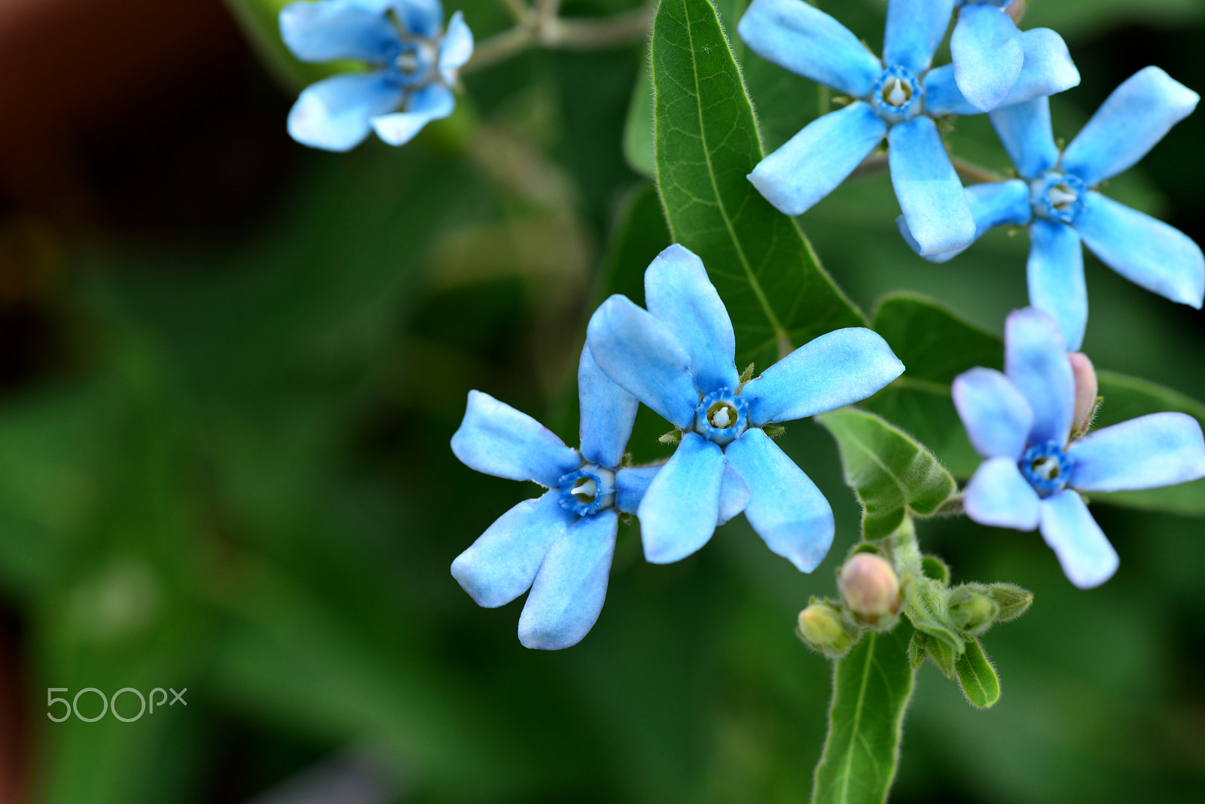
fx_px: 3013
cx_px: 602
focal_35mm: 90
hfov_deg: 22.6
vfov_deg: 15.2
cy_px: 402
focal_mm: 90
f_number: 9.5
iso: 200
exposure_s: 1/350
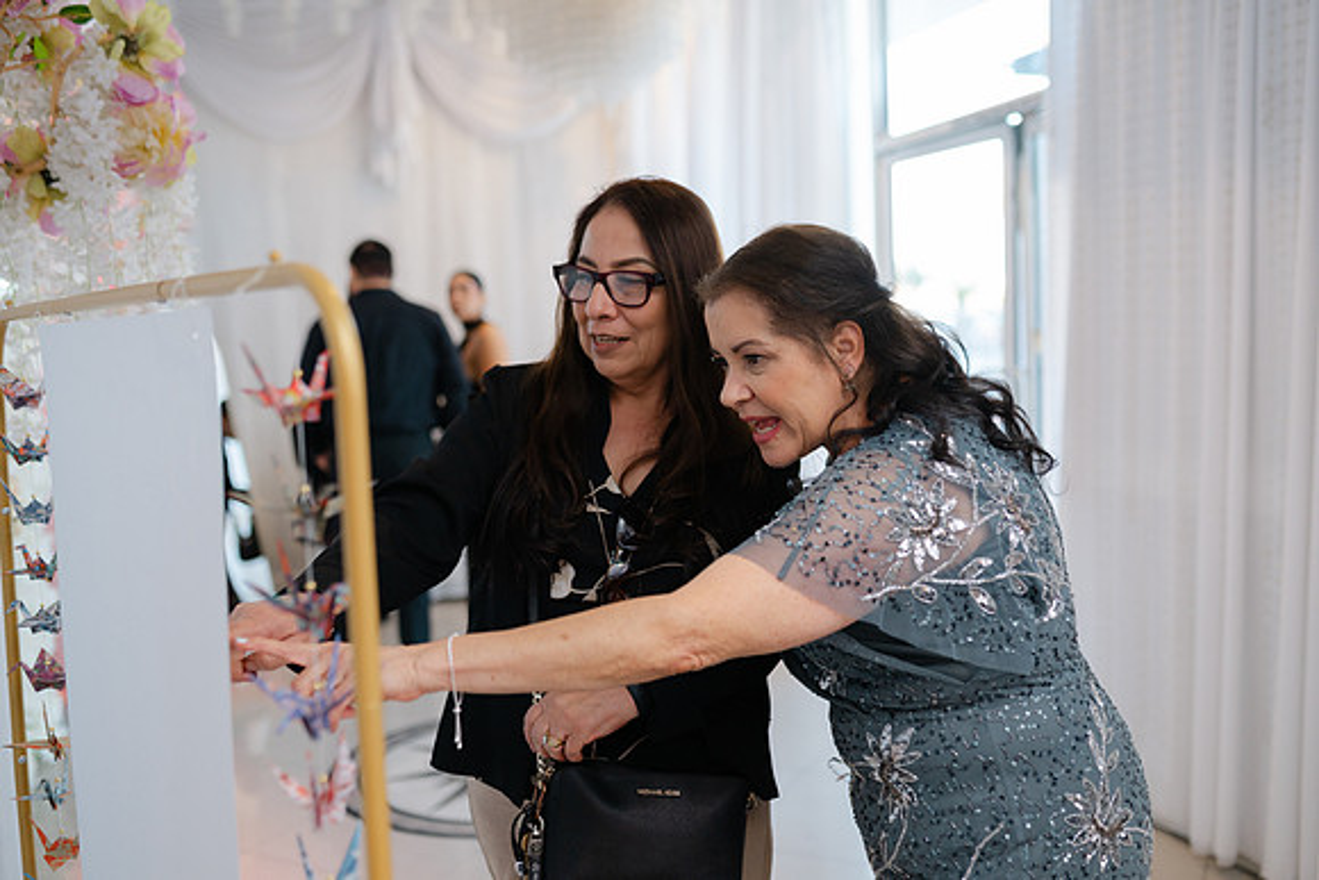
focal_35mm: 35
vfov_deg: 37.9
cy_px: 440
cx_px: 660
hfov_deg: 54.4
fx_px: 1283
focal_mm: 35
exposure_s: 1/160
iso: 400
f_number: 2.2
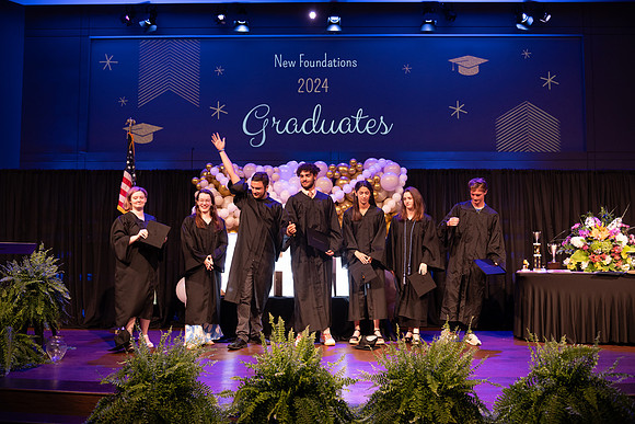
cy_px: 212
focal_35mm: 32
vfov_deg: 41.1
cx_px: 318
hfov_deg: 58.7
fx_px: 565
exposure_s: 1/200
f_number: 4
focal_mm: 32
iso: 1600
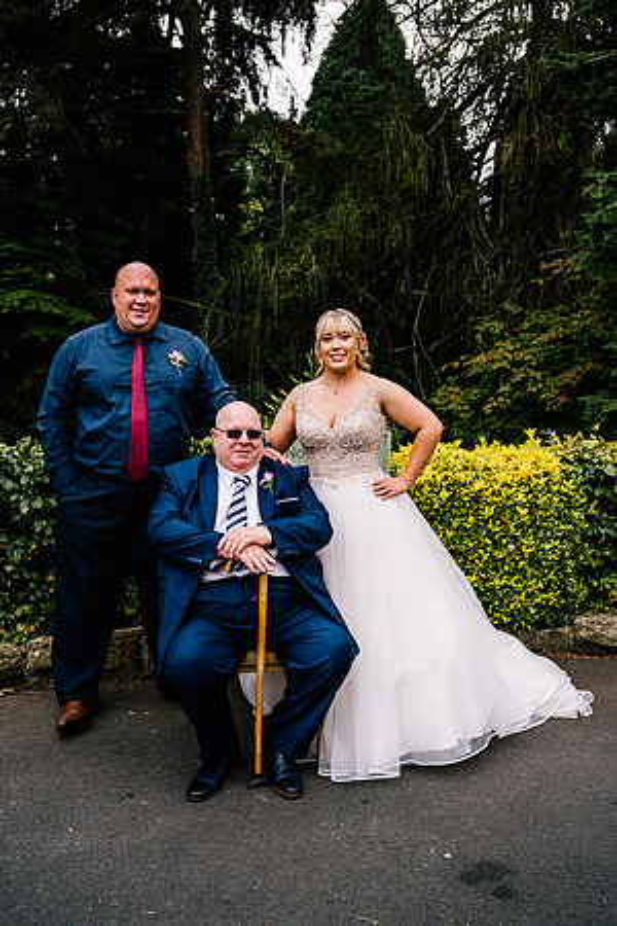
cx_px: 308
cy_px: 463
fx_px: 900
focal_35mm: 35
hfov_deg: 37.9
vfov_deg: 54.4
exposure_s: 1/500
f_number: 4
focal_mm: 35
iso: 125
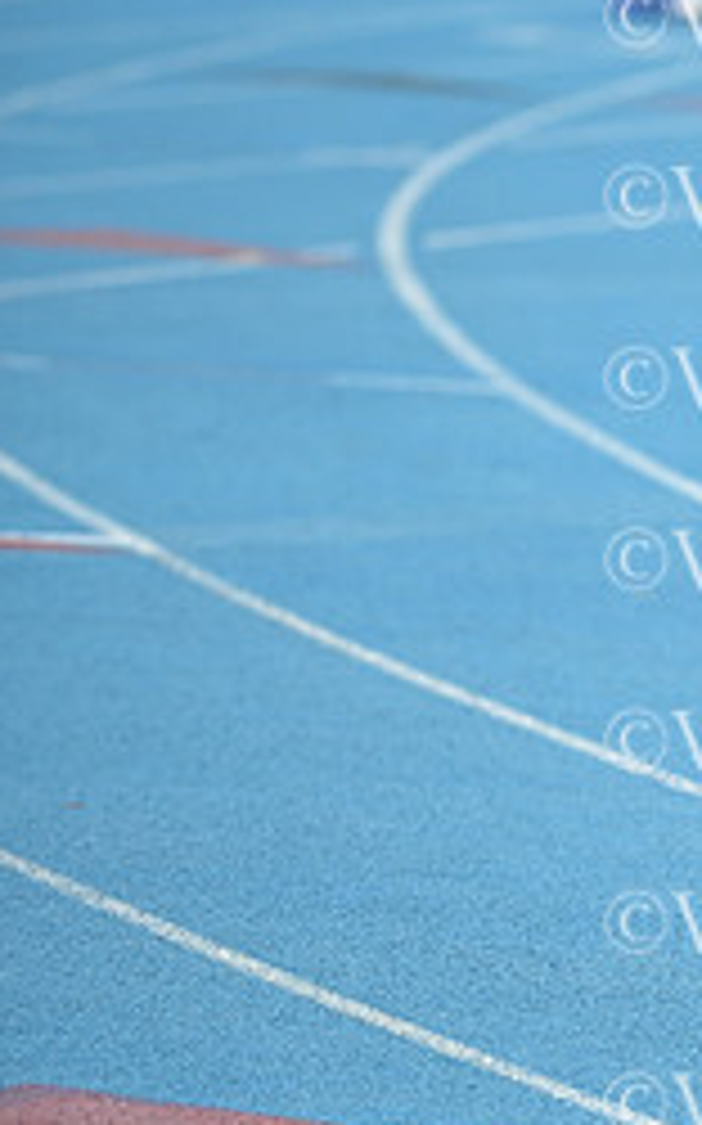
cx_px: 1256
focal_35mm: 402
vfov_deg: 5.2
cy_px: 650
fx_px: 12320
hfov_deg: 3.2
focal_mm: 170
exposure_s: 1/3200
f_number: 3.5
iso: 250
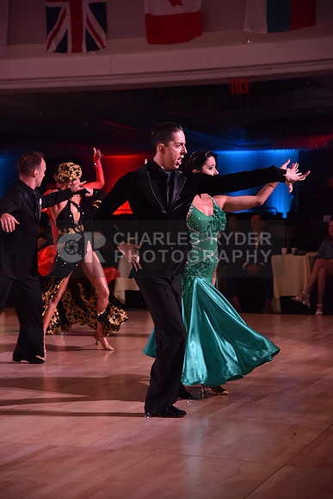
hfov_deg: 17.5
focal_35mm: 78
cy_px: 250
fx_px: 1082
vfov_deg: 26.0
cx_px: 166
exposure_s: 1/250
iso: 1250
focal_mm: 78
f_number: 4.5
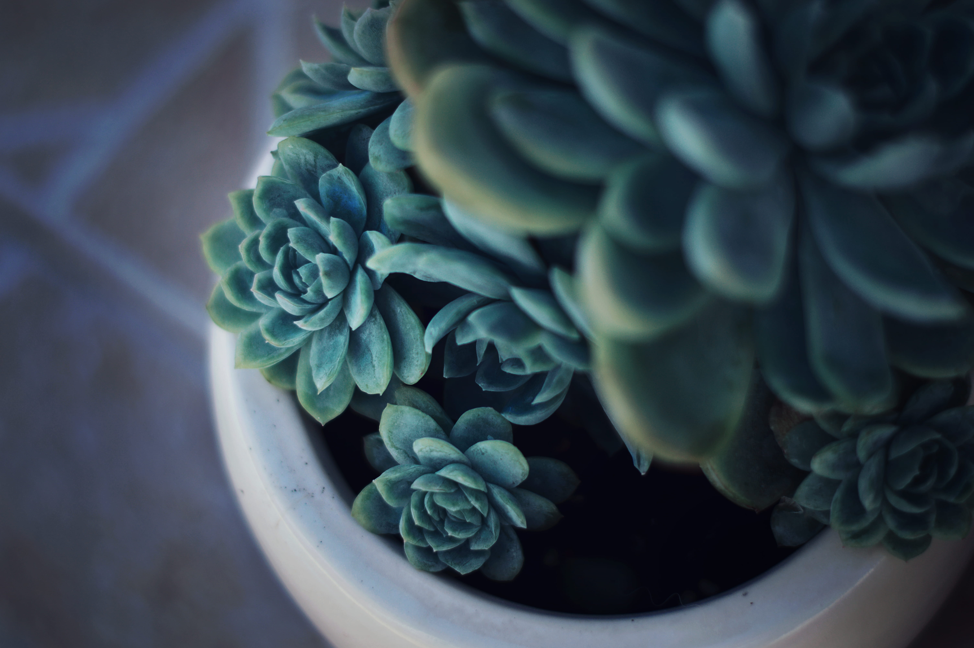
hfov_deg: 27.0
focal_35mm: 75
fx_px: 2027
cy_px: 324
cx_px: 487
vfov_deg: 18.1
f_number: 2
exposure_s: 1/800
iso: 100
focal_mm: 50
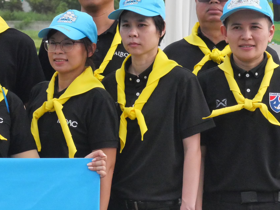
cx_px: 25
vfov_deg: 5.5
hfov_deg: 7.3
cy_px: 63
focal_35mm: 271
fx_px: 2192
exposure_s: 1/4000
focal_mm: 62
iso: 3200
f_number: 9
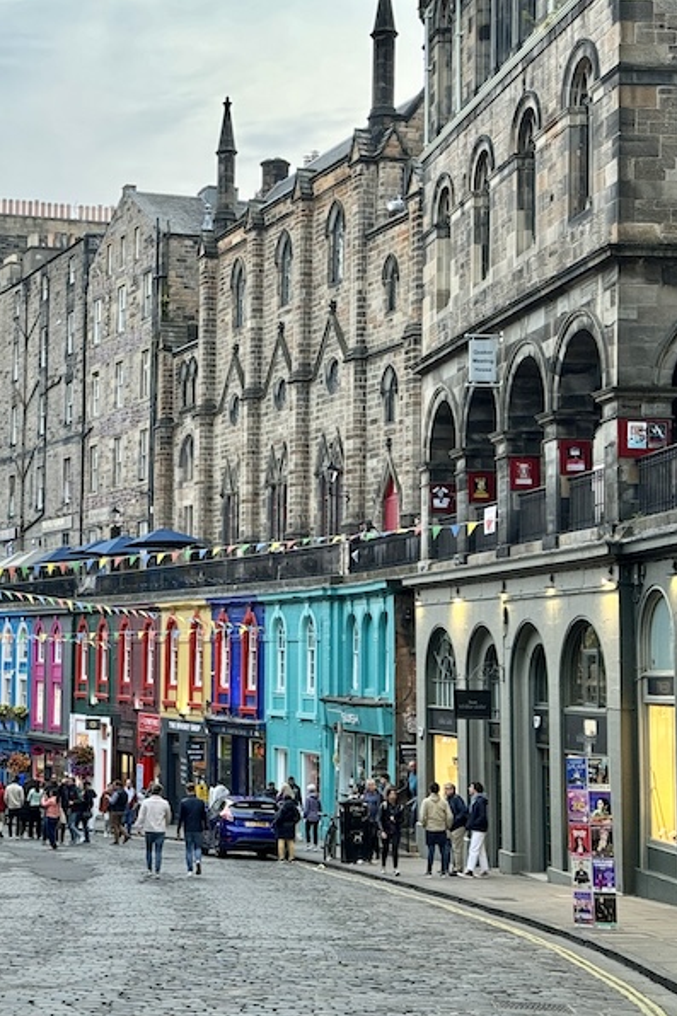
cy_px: 510
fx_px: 1891
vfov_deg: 30.1
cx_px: 27
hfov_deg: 19.8
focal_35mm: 67
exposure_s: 1/50
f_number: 1.78
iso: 100
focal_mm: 6.76
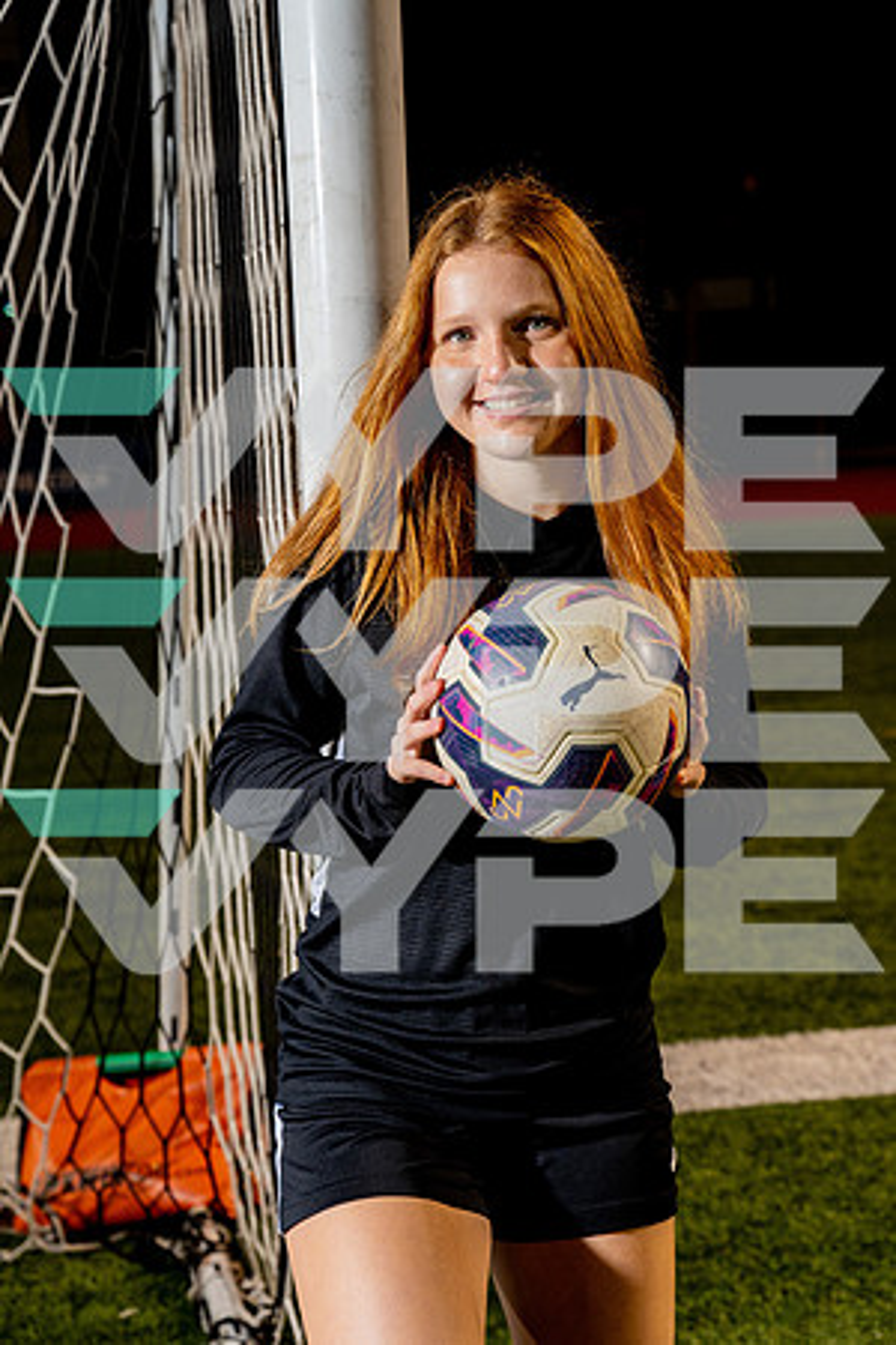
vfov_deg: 28.8
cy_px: 672
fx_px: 2613
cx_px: 448
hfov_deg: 19.5
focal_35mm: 70
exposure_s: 1/250
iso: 800
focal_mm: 70
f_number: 5.6
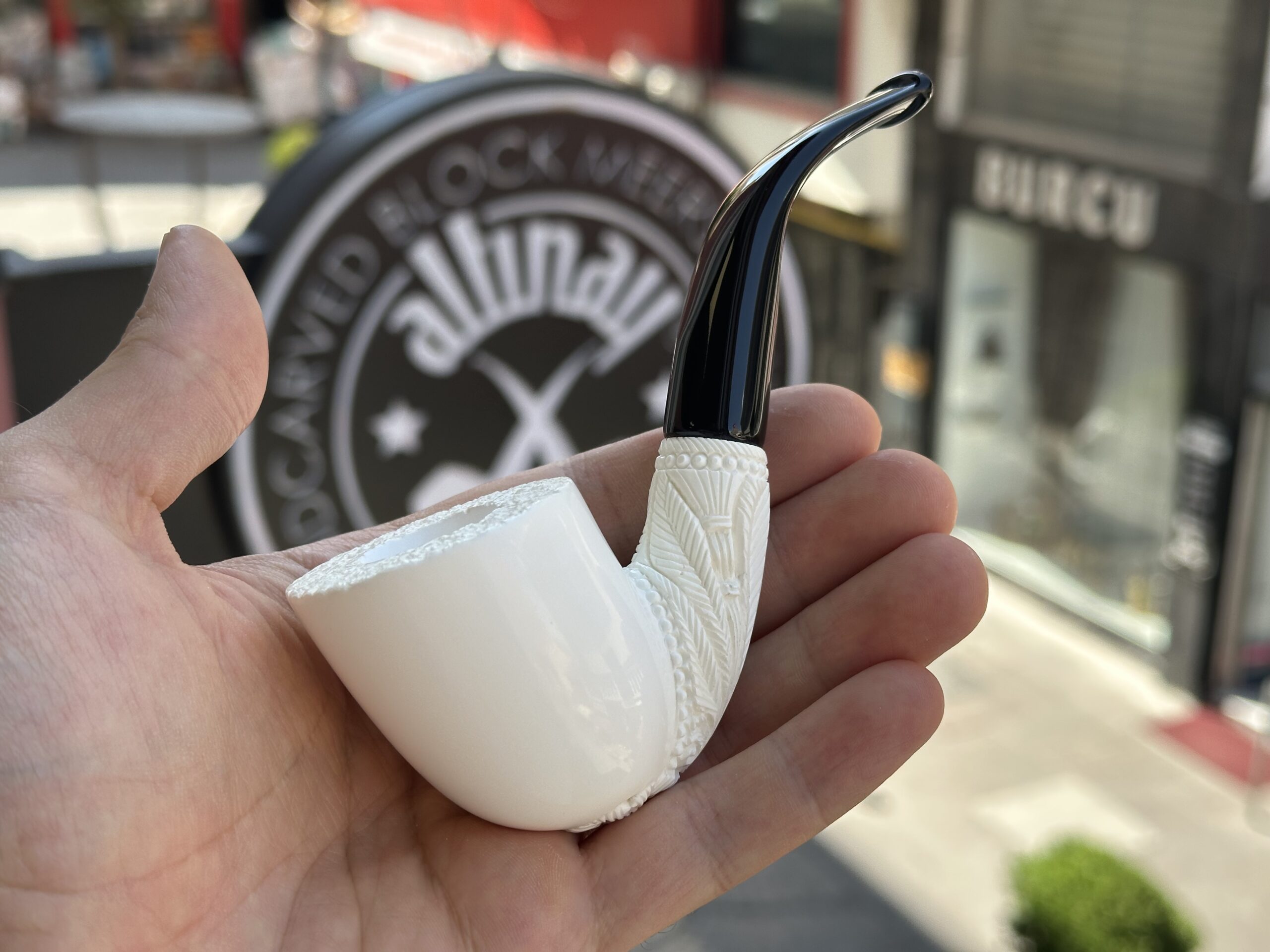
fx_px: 1761
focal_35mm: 48
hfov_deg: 39.7
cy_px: 476
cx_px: 635
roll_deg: -0.5
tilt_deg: -18.1
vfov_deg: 30.3
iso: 64
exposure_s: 1/836
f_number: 1.78
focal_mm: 6.86
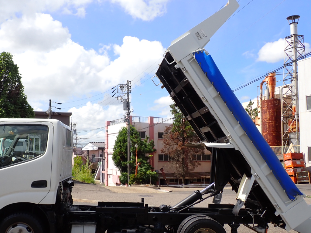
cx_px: 131
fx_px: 359
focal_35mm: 40
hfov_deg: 46.6
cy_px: 133
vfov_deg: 35.9
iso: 100
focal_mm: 5.79
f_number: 3.2
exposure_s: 1/1000
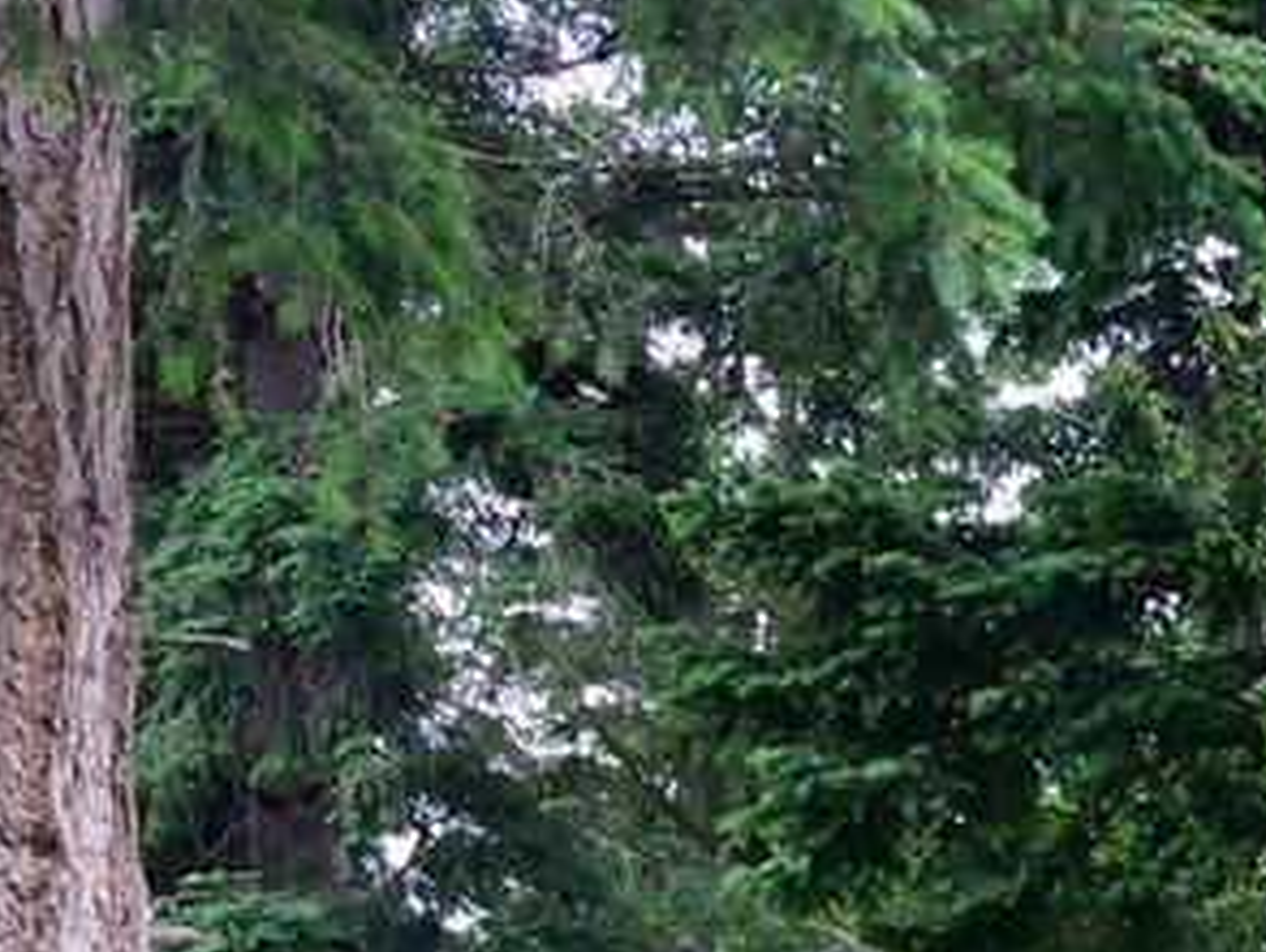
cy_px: 1581
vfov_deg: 13.5
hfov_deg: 18.2
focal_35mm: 101
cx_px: 1606
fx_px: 3697
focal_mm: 4.15
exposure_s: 1/232
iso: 32
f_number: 2.2
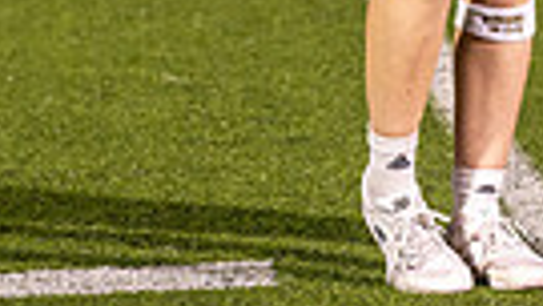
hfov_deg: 4.2
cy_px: -507
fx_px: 7431
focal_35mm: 516
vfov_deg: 2.3
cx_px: 559
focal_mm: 148
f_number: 4
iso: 640
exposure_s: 1/125
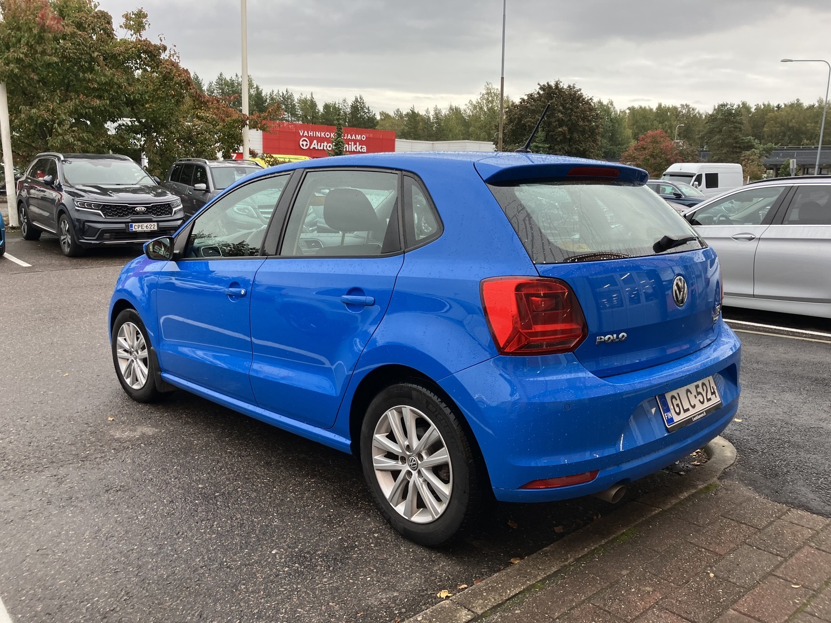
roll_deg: -2.1
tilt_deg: -9.8
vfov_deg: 49.7
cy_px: 312
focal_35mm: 28
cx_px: 416
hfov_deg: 63.4
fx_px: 672
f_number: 1.8
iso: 64
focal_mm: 3.99
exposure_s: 1/121
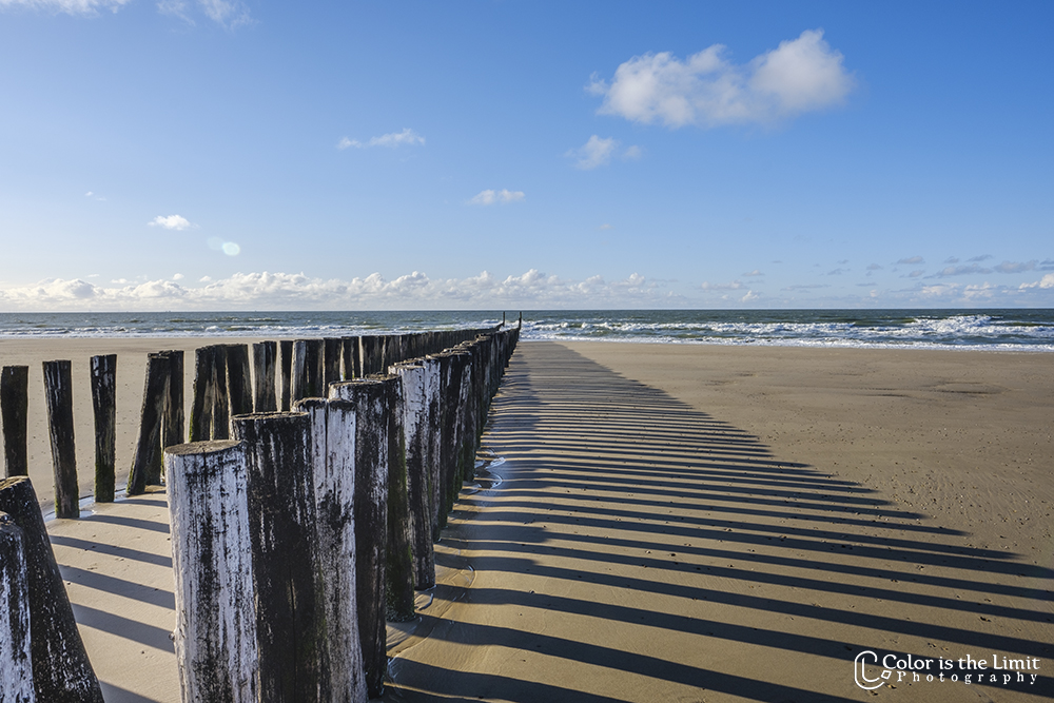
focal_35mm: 24
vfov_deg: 53.1
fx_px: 703
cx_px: 527
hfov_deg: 73.7
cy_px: 352
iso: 200
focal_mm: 16
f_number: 16
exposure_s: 1/80
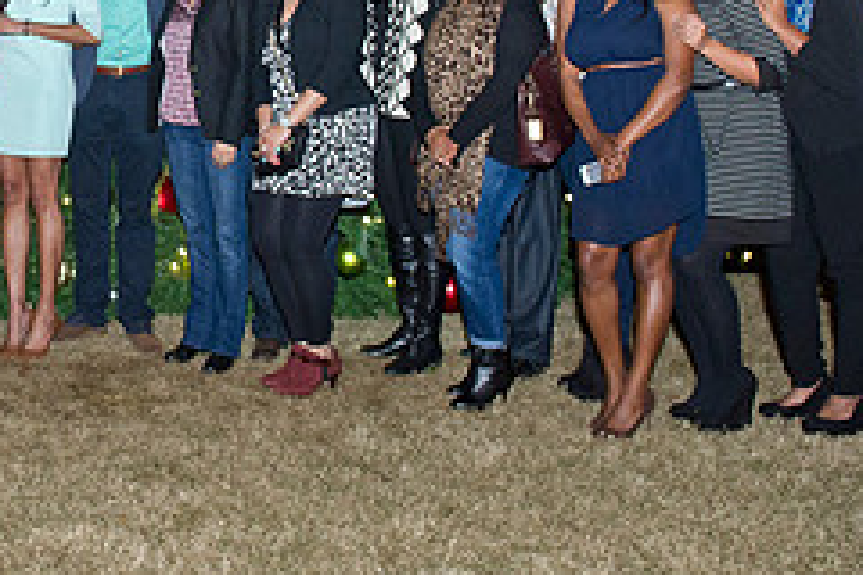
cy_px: -32
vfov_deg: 22.3
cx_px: 76
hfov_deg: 32.6
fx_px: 1390
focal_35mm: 58
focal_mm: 24
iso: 3200
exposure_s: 1/100
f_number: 4
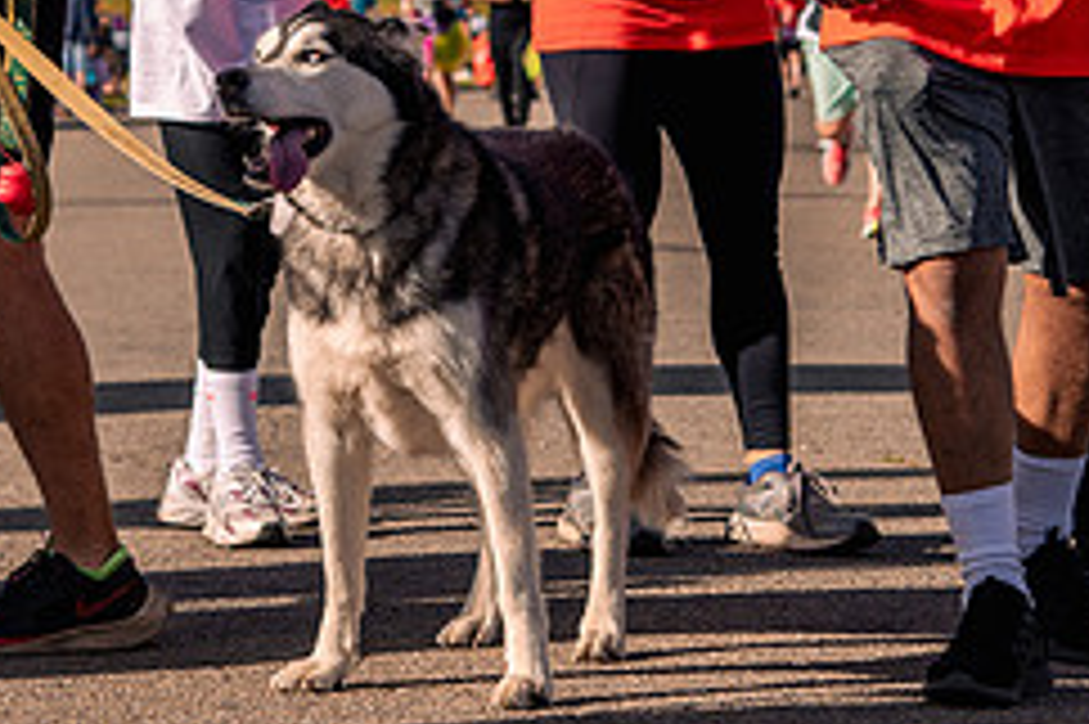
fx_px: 5018
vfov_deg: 8.2
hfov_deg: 12.4
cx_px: 482
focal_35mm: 166
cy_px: -45
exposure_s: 1/1250
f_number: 5.6
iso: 200
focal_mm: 66
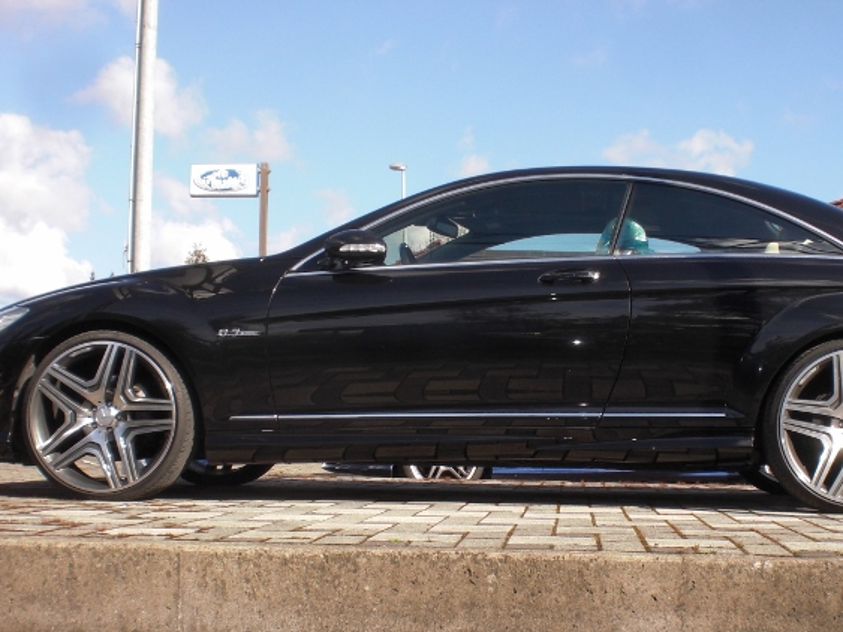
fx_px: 1315
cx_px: 526
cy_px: 428
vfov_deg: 26.8
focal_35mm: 54
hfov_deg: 35.4
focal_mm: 6.3
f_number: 5.6
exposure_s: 1/200
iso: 64
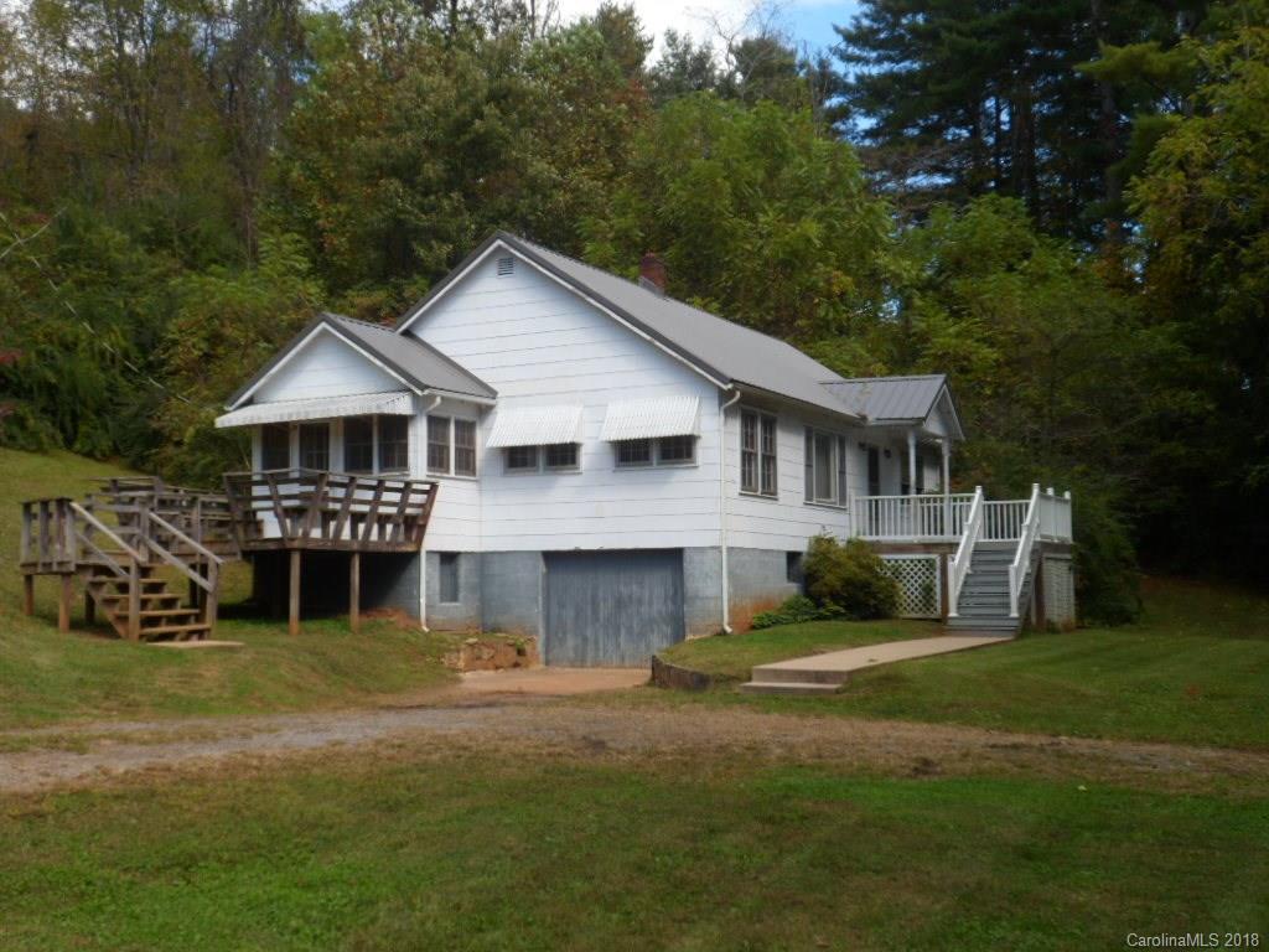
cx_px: 634
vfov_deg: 34.3
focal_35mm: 42
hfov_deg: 44.8
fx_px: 1540
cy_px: 476
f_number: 4
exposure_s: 1/250
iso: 80
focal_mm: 6.5
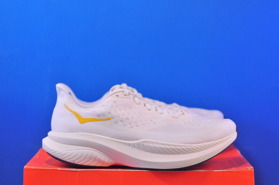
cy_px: 92
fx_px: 580
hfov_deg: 27.0
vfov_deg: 18.1
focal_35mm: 75
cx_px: 140
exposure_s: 1/320
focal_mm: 50
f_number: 2.5
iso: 250
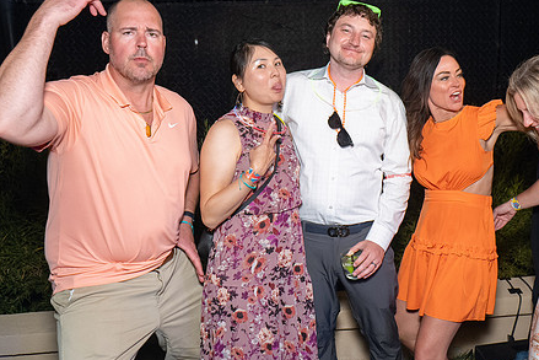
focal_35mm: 37
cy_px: 163
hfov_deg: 51.2
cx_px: 343
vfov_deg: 35.9
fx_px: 554
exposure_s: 1/80
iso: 3200
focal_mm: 28
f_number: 4
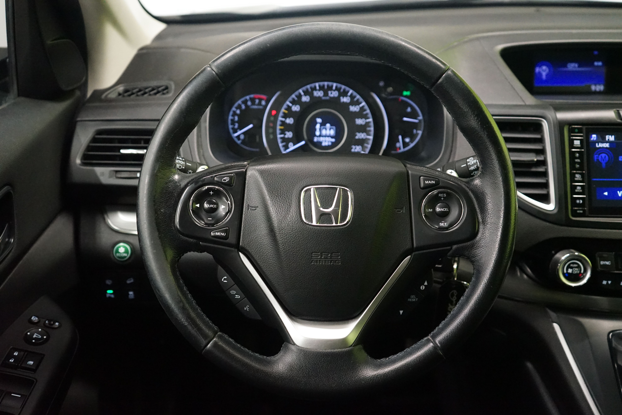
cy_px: 208
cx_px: 311
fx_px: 605
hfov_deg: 54.4
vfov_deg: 37.9
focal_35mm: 35
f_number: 4
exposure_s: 1/50
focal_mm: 35
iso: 6400
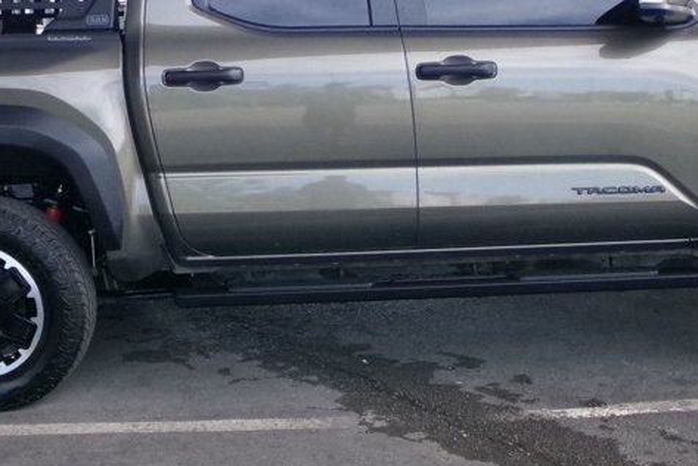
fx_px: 1048
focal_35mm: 54
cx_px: 364
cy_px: 283
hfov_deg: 36.8
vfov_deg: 25.0
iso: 451
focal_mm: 4.3
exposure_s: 1/60
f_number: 11.07
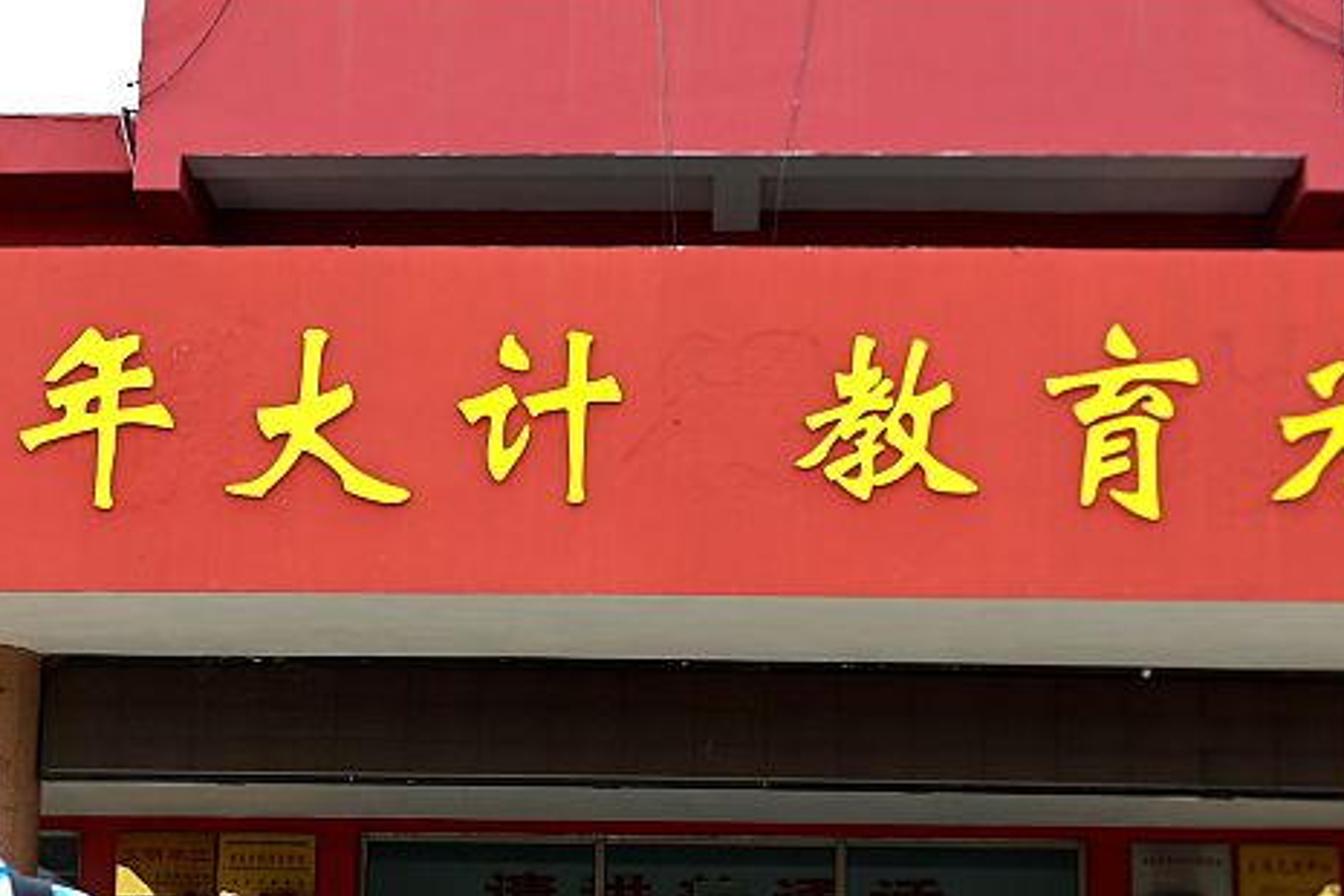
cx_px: 569
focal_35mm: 62
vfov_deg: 21.1
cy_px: 902
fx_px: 2314
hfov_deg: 32.3
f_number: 3.2
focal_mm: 24
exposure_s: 1/250
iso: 100
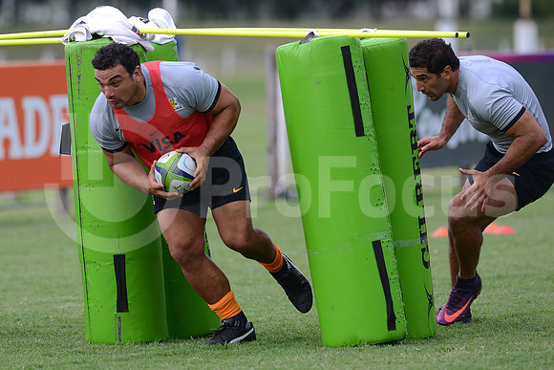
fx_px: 4618
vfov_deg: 4.6
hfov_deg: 6.9
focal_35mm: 300
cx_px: 277
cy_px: 185
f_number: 4
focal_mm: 300
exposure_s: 1/800
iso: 200
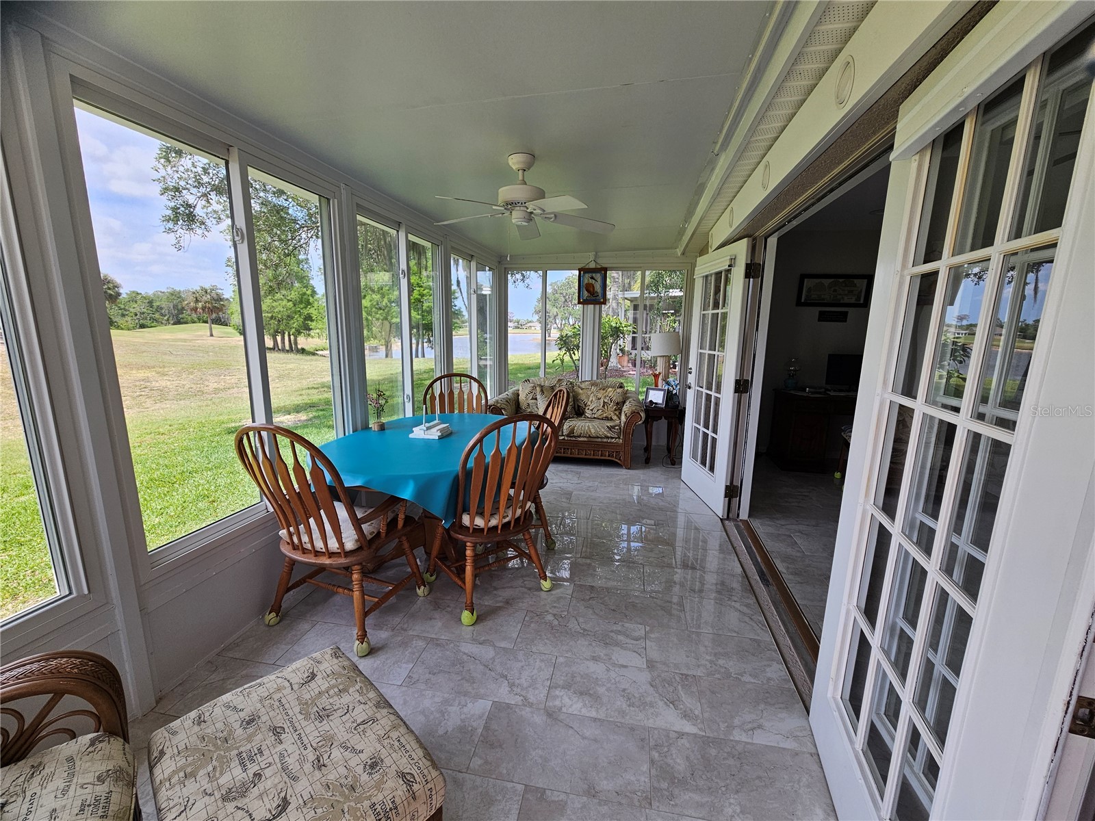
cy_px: 410
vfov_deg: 89.9
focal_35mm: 13
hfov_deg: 106.2
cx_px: 548
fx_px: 411
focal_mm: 2.2
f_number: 2.2
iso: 50
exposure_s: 1/208
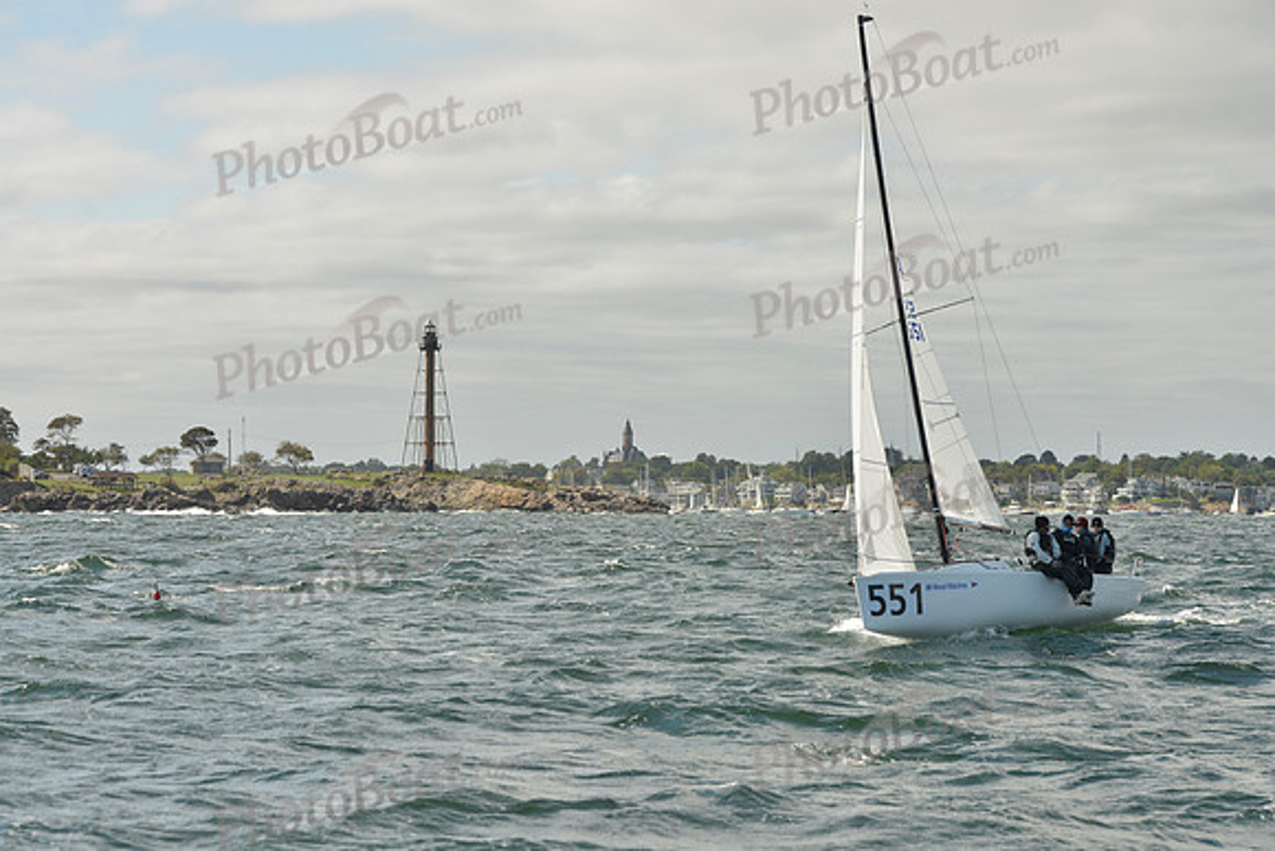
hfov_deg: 22.1
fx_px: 3259
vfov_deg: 14.9
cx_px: 638
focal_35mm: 92
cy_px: 426
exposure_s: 1/1600
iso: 400
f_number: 9
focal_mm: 92
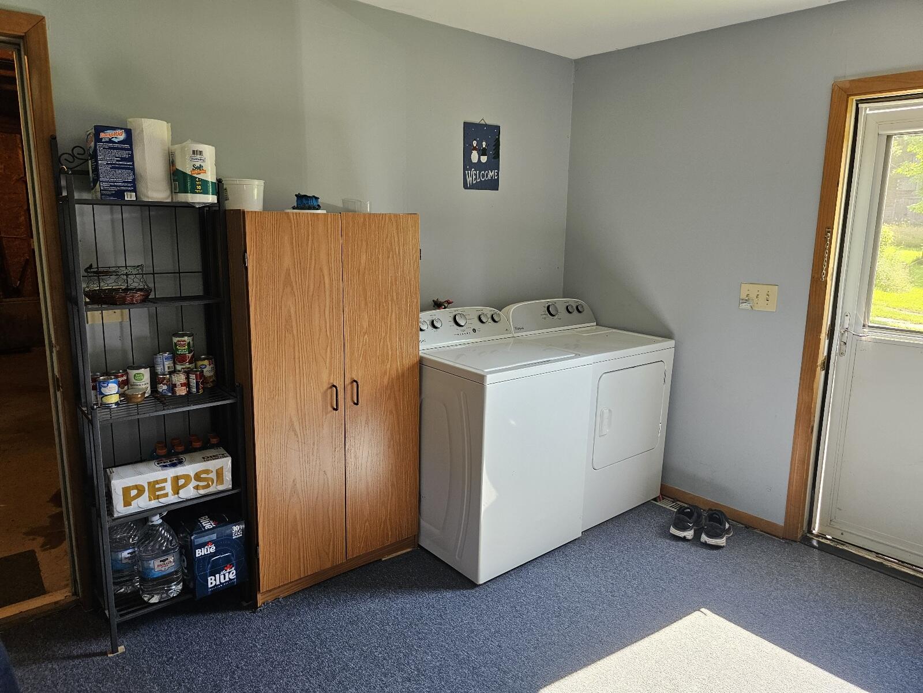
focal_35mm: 23
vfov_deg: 58.9
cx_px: 462
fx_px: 613
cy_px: 346
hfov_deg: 73.9
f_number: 1.7
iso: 200
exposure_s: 1/120
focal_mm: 6.3
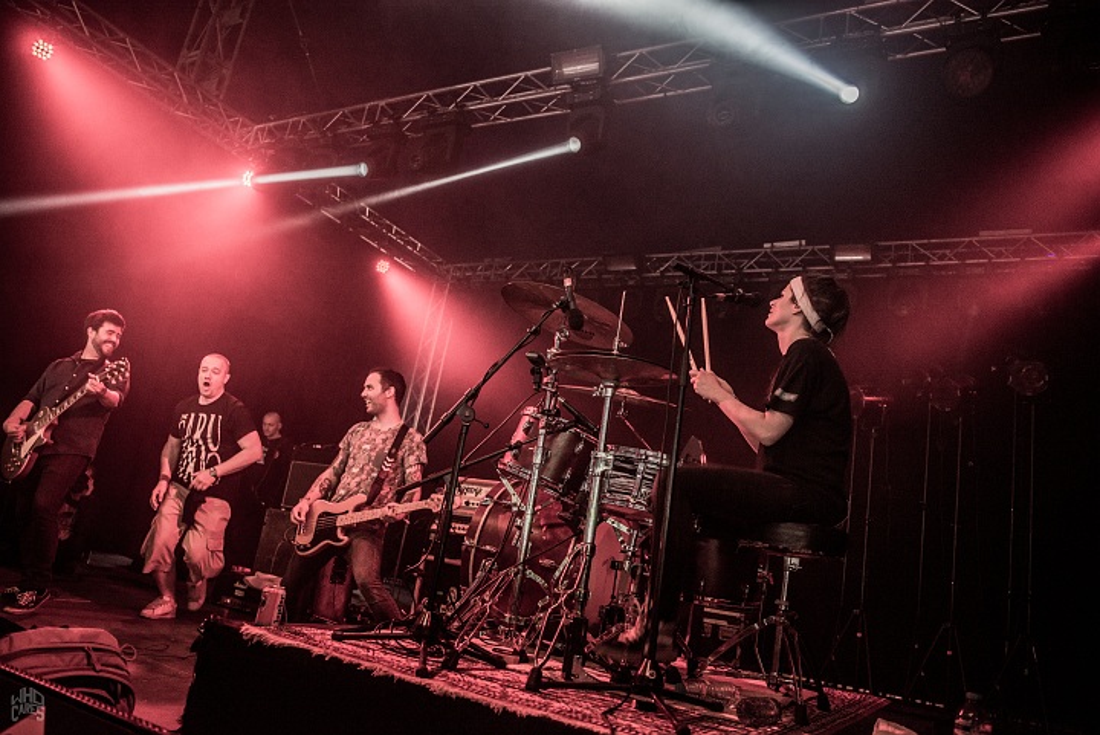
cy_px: 368
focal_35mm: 27
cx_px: 550
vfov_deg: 48.0
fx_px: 825
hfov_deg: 67.4
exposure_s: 1/80
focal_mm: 27
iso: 400
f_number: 2.8
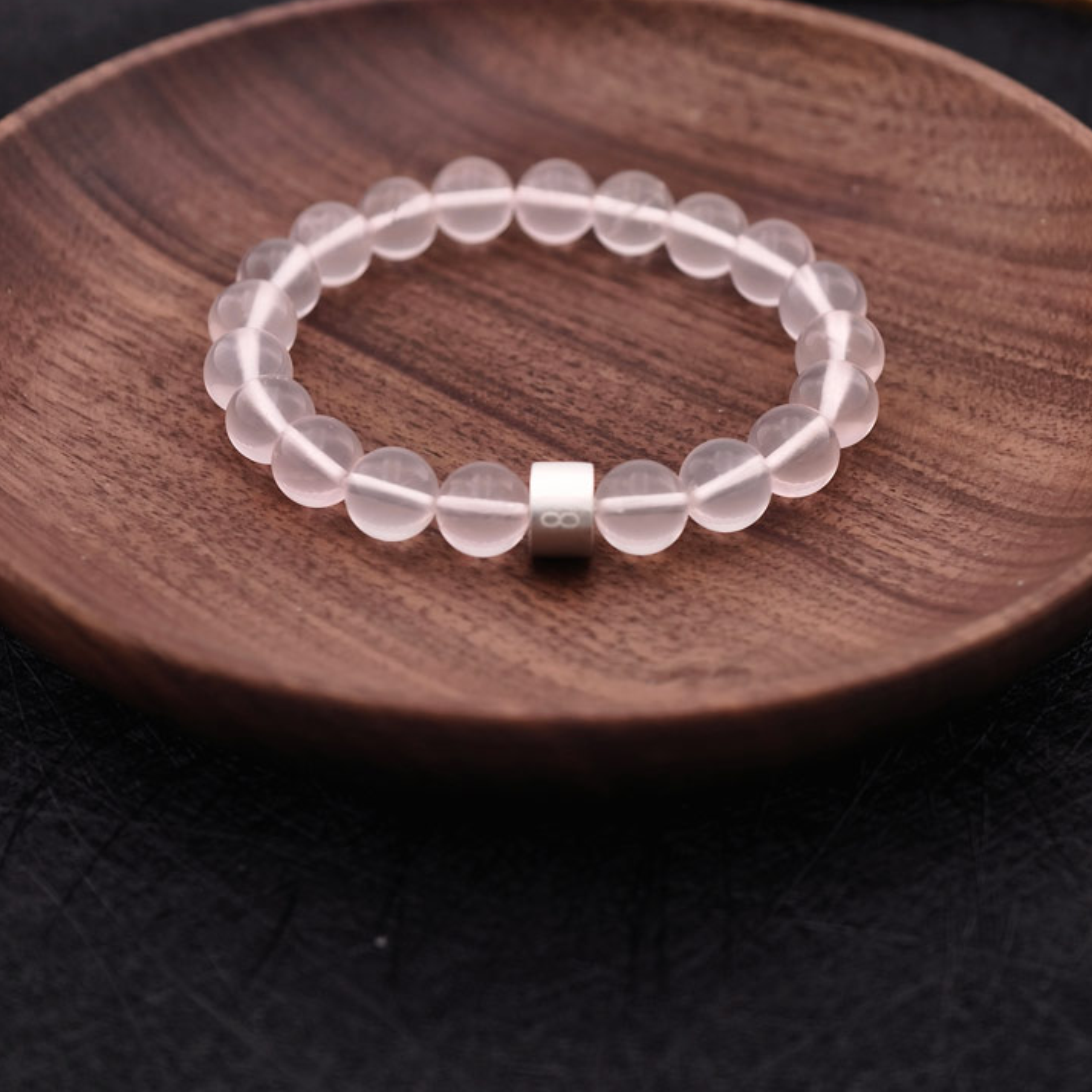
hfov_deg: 17.2
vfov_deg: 17.2
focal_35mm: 101
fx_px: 3605
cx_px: 548
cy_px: 382
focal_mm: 22.48
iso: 200
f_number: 2.67
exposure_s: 1/400
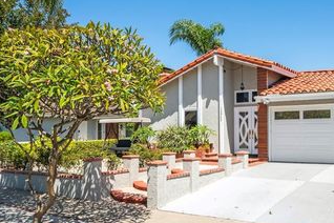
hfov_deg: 53.9
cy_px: 104
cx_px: 245
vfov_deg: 39.1
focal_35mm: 34
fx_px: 313
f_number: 11
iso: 250
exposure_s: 1/500
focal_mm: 21.5
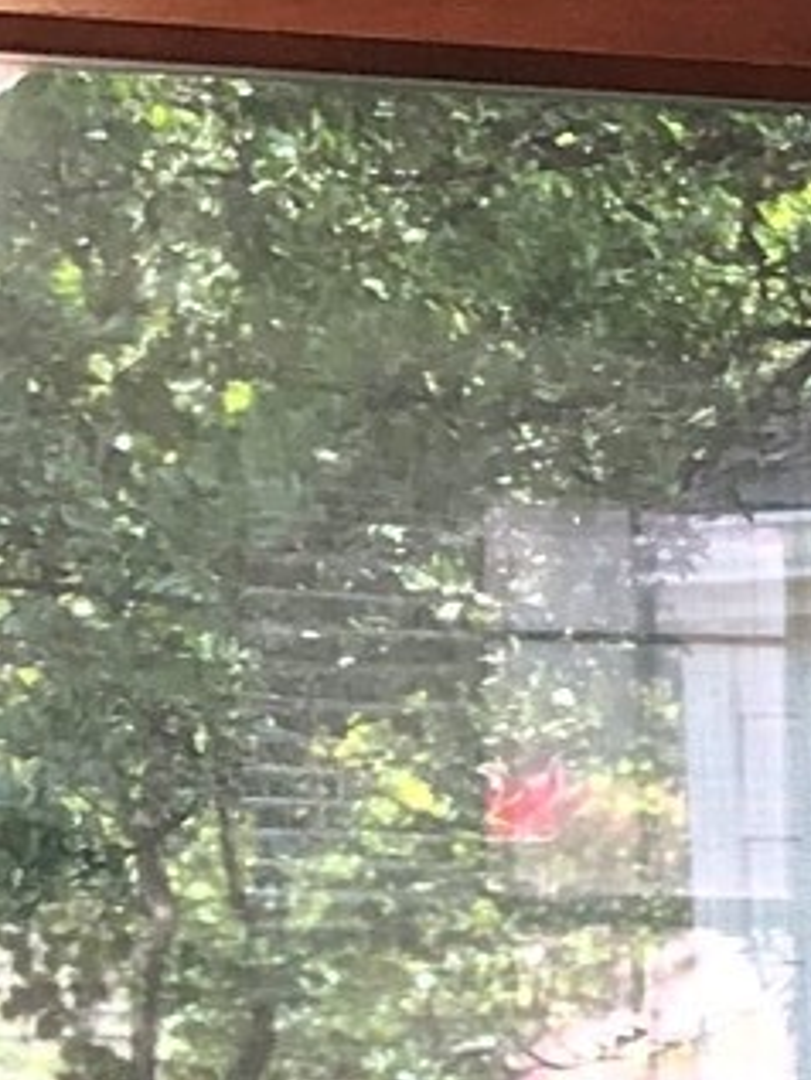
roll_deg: +0.0
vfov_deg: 10.4
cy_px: 1792
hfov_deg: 7.4
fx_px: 5650
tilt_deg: -7.0
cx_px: 2338
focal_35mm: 181
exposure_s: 1/30
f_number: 1.8
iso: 32
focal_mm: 3.99
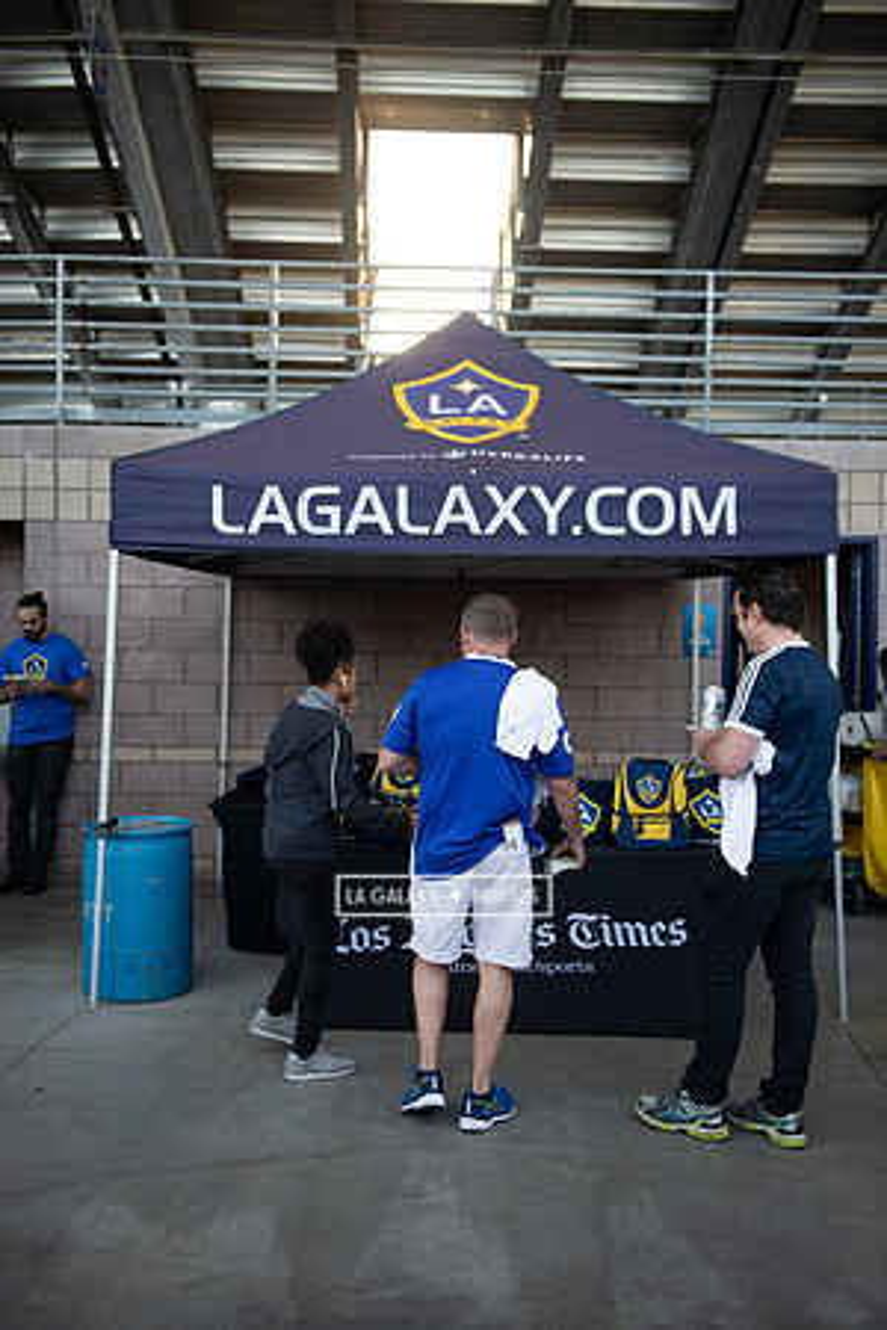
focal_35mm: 38
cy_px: 665
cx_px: 444
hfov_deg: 35.1
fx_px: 1404
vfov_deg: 50.7
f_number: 2.8
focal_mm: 38
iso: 250
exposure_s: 1/320
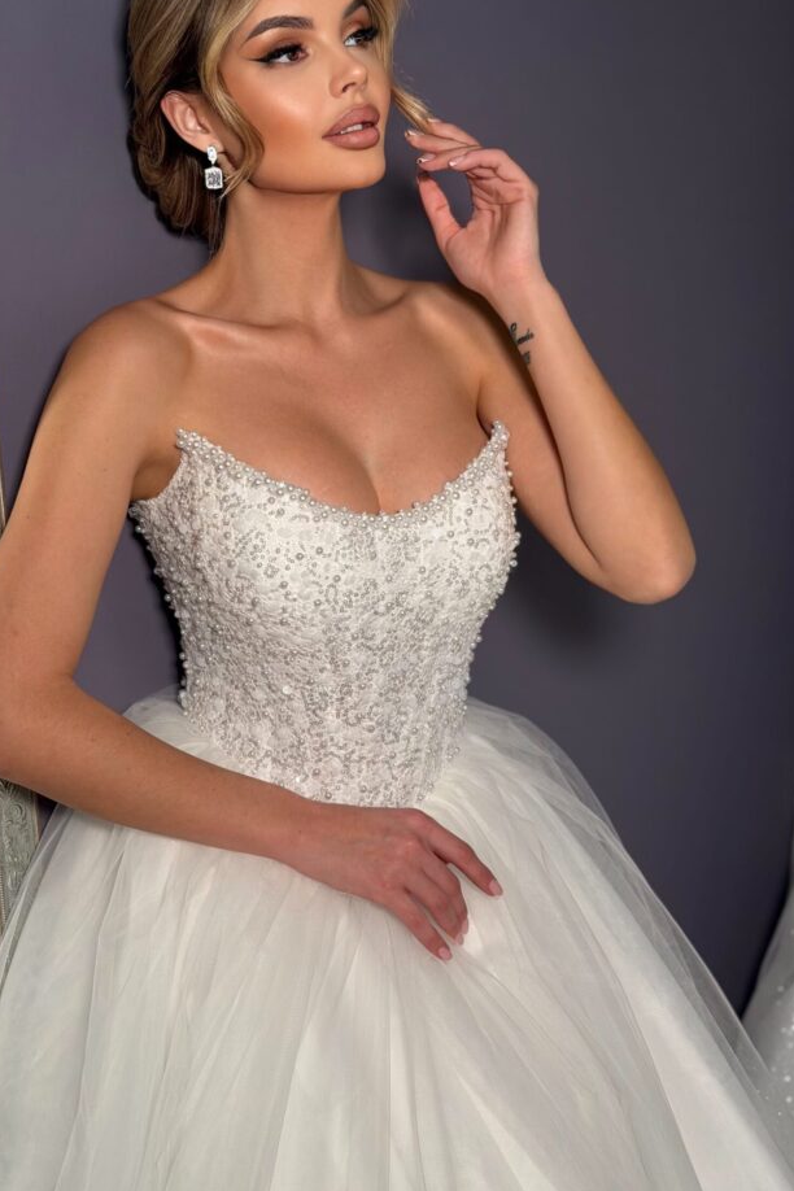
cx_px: 363
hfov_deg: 23.4
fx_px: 1919
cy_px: 557
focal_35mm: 58
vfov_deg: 34.5
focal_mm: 6.76
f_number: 1.78
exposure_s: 1/100
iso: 80
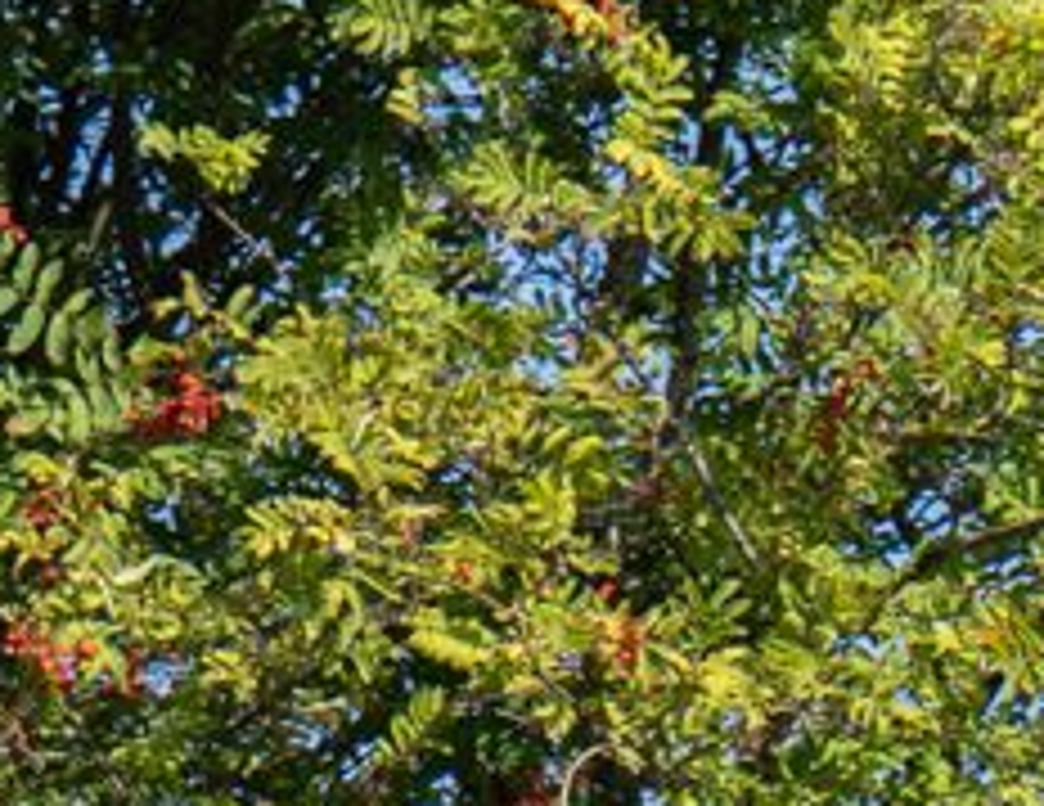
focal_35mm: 403
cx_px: 3696
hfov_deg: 4.6
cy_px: 2352
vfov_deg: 3.7
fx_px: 12281
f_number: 9
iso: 100
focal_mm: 52
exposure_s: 1/100
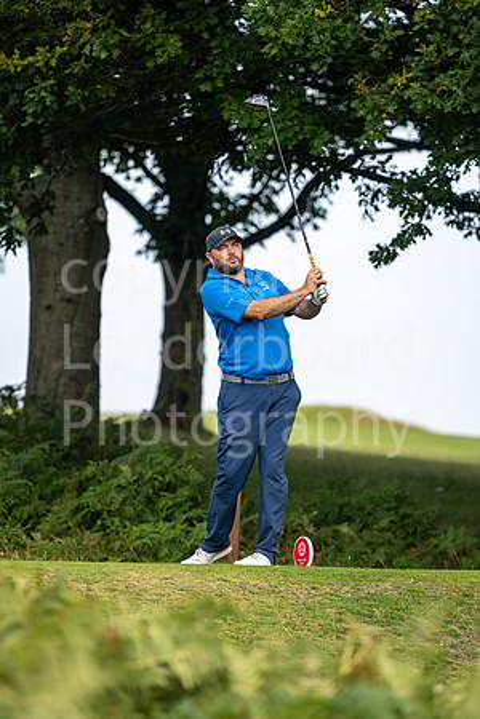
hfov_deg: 4.6
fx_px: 6000
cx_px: 240
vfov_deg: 6.9
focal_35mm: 300
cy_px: 360
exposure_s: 1/640
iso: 160
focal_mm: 300
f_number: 5
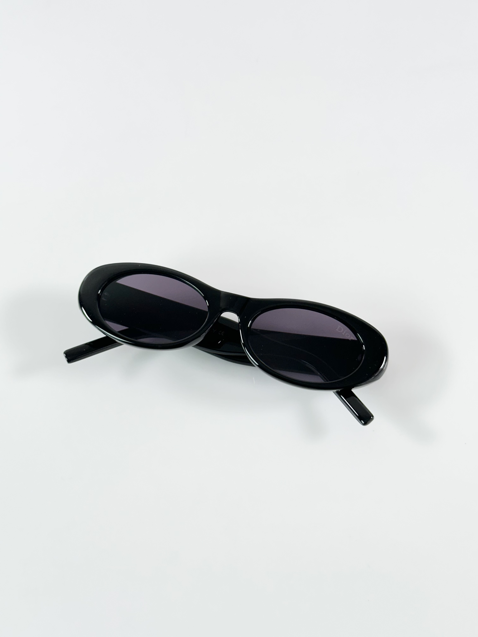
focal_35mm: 48
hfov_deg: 30.3
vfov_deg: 39.7
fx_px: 884
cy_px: 318
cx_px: 239
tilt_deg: -64.1
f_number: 1.78
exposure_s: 1/100
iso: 64
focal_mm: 6.86
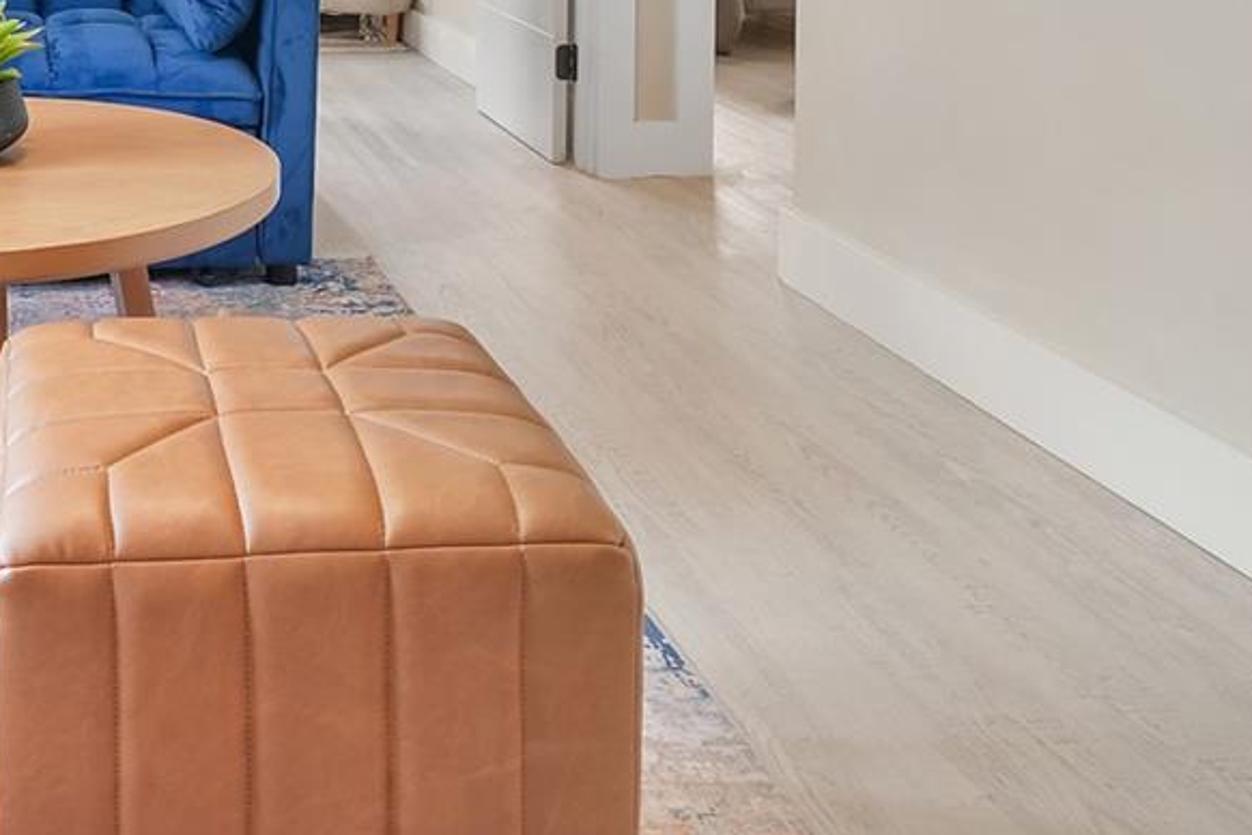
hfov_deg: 40.0
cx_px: 45
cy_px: -215
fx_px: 1530
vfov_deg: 26.5
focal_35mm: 44
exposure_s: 1/20
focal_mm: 16
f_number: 8
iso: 640
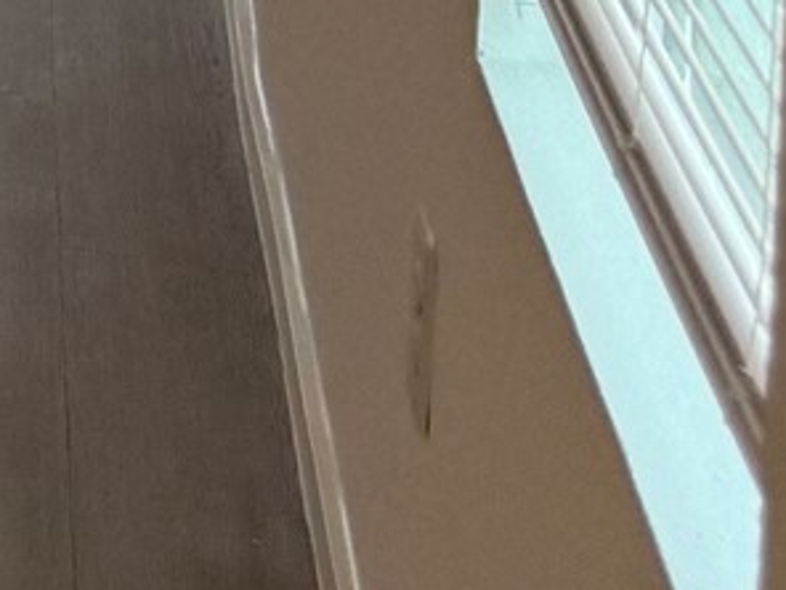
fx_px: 3769
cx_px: -1832
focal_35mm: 166
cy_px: -914
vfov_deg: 8.1
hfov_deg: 8.9
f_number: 1.78
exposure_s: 1/227
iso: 125
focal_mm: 6.76
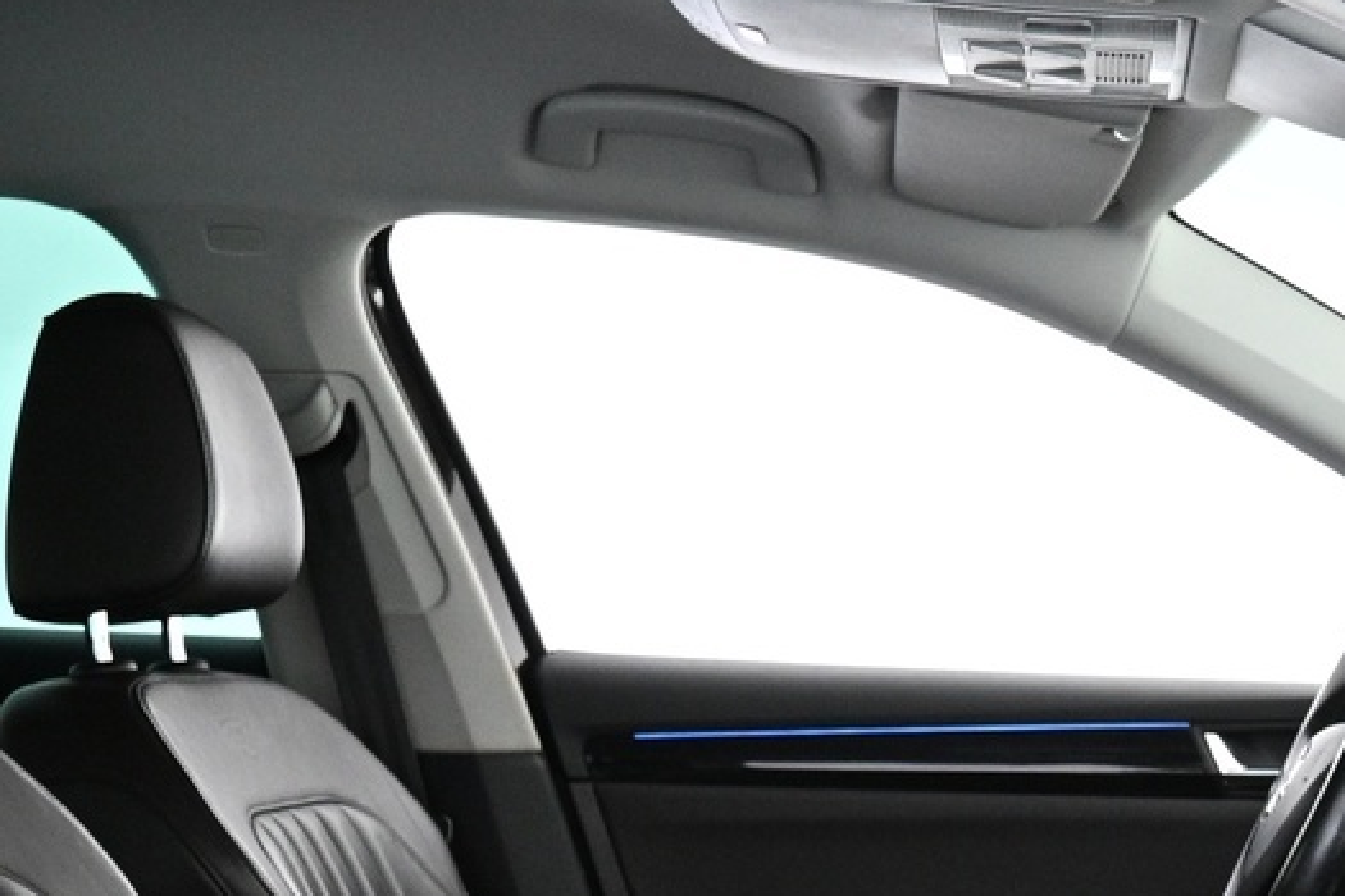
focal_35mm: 74
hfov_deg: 26.8
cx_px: 1091
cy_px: 1288
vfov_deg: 16.9
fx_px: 2765
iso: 1600
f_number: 3.5
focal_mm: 16
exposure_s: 1/25
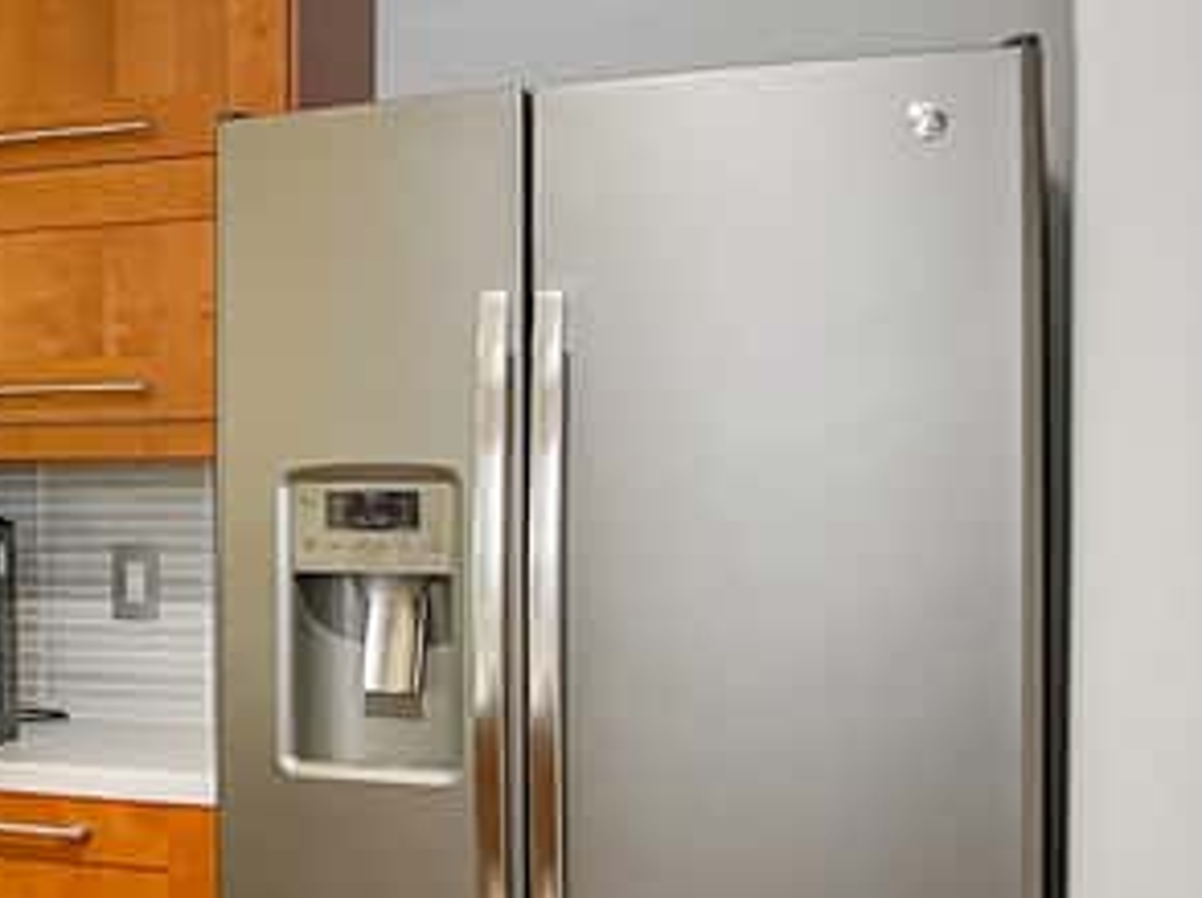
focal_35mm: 91
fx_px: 3156
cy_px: 521
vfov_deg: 16.2
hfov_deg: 20.6
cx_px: -94
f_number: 1.6
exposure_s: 1/60
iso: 160
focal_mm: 5.1
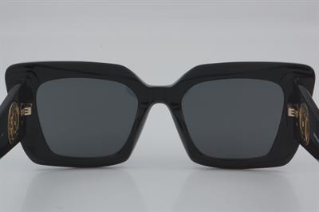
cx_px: 160
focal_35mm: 75
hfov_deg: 27.0
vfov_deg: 18.2
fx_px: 664
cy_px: 106
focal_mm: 50
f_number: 32
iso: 100
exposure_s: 1/4
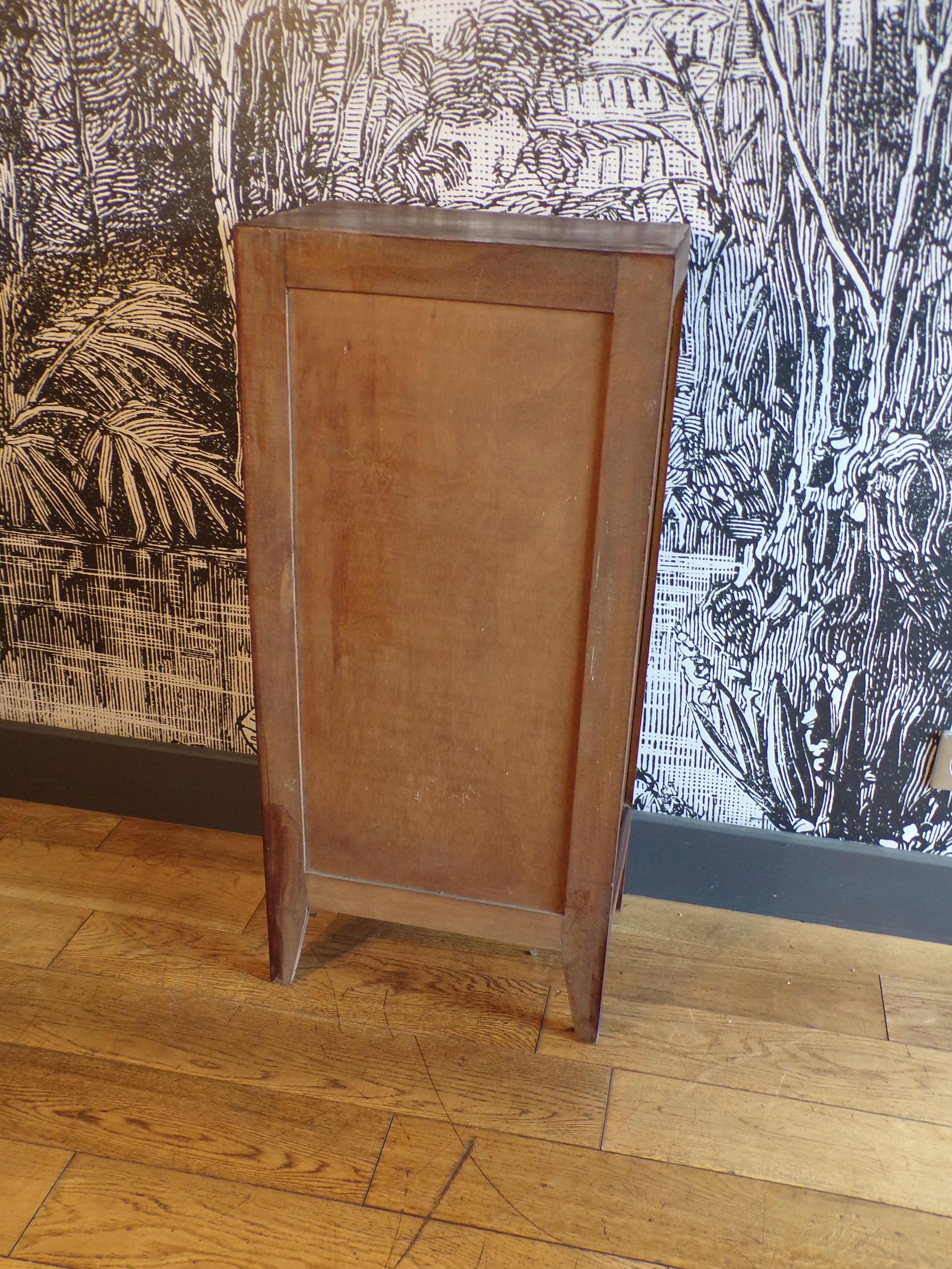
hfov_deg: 44.2
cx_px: 476
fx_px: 1173
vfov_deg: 56.8
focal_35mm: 32
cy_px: 634
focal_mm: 5.8
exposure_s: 1/17
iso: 206
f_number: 3.2
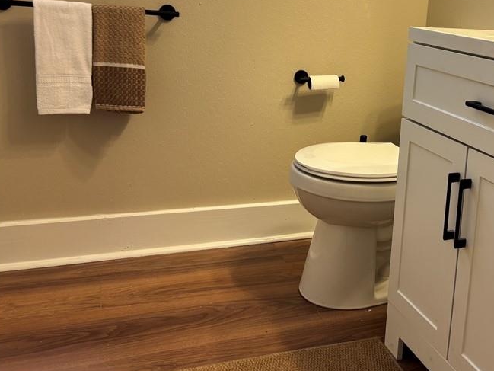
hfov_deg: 43.9
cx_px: 383
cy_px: 110
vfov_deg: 34.7
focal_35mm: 41
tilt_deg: -11.3
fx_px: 585
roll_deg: -3.7
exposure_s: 1/60
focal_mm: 5.96
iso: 80
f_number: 1.6
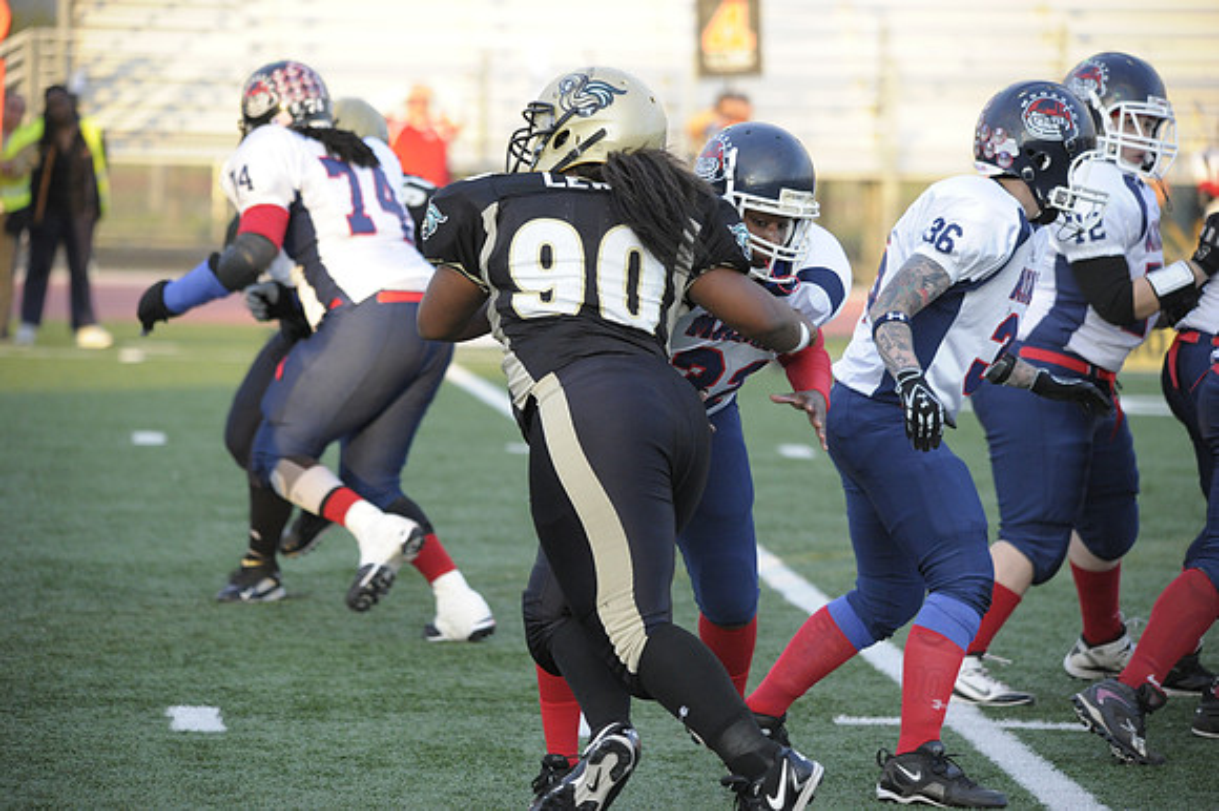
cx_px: 610
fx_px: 9137
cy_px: 406
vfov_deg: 5.1
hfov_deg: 7.6
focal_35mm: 270
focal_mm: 270
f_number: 5.6
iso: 5600
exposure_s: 1/1000
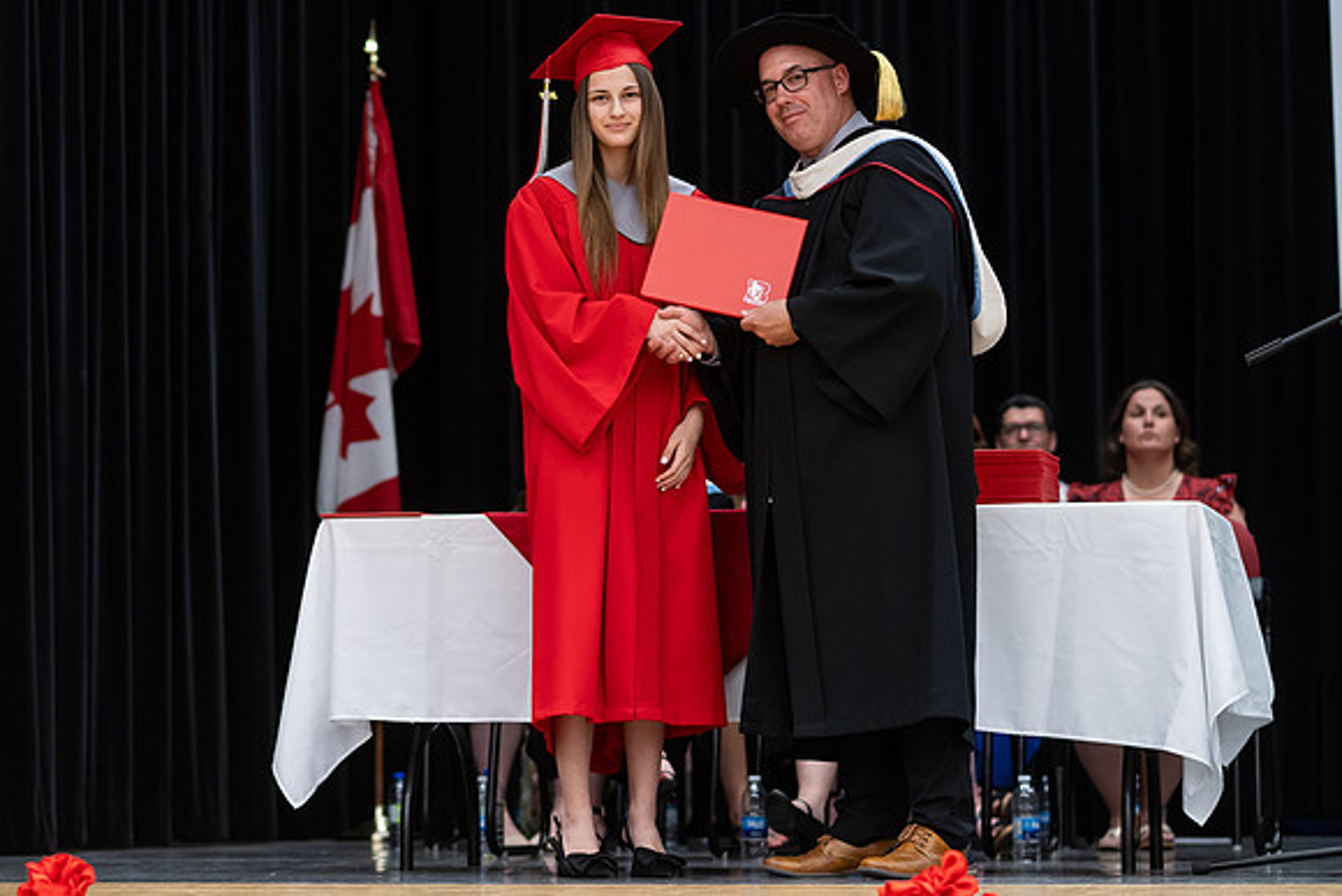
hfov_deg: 17.3
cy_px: 360
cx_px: 450
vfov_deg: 11.6
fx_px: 4409
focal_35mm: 118
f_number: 2.8
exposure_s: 1/200
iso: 1000
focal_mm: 85
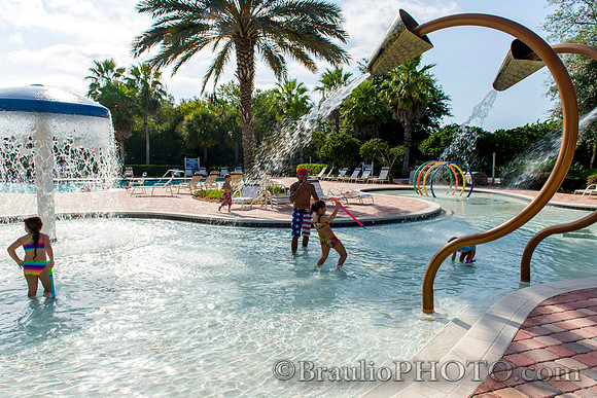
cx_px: 307
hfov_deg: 72.1
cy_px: 202
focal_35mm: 25
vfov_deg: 51.8
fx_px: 410
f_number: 9
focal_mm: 24
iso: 100
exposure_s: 1/200
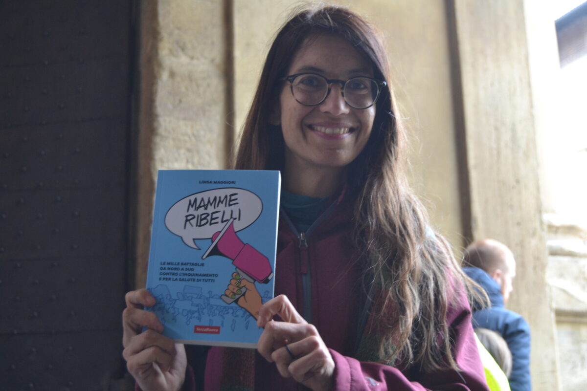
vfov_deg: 22.6
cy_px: 196
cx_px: 294
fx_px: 978
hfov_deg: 33.4
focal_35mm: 60
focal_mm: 40
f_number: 5
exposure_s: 1/60
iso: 720
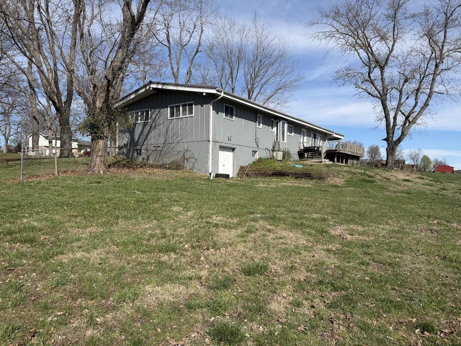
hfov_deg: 71.6
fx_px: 320
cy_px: 173
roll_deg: -0.8
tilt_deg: +0.2
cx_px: 230
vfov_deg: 56.8
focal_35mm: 24
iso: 80
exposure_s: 1/4975
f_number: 1.78
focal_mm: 6.76
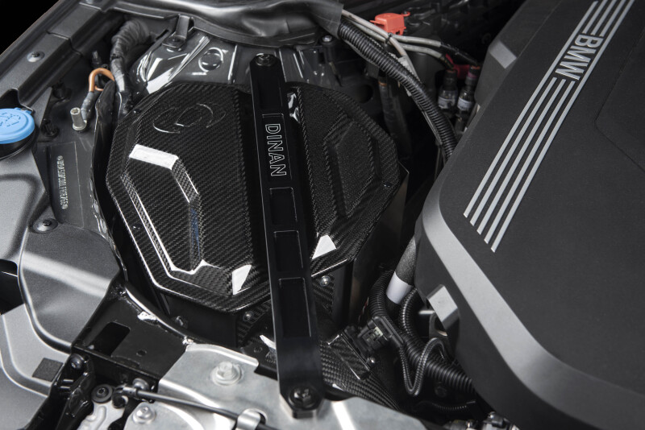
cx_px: 322
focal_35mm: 55
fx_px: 986
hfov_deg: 36.2
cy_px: 215
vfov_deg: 24.6
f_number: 5.6
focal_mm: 55
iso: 100
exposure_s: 1/100
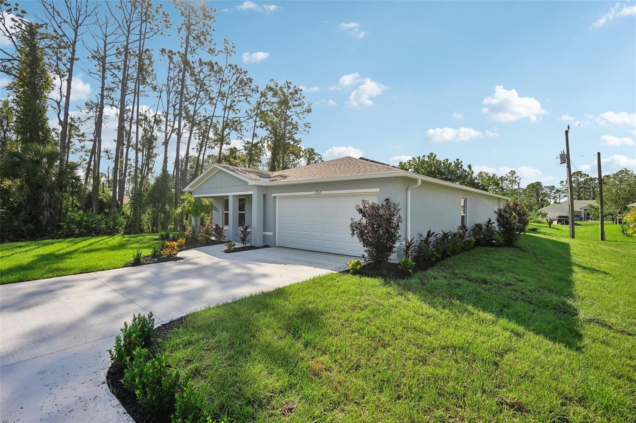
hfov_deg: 96.7
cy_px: 212
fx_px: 283
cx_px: 318
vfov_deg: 73.7
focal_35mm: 16
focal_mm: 16
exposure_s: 1/6000
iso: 400
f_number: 4
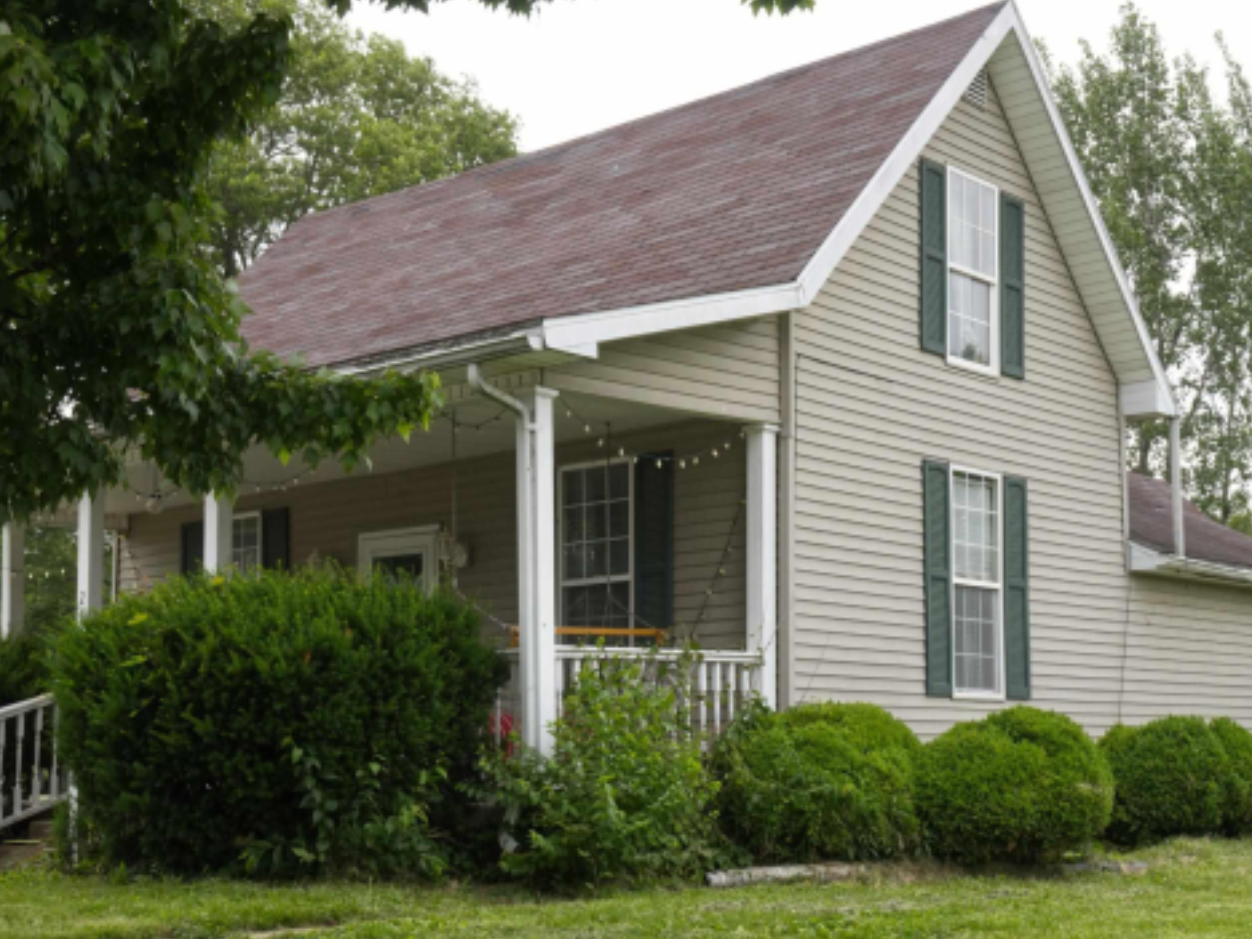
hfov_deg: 35.5
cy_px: 583
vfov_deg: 27.0
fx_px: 1953
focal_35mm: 54
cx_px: 662
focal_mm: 35
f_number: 13
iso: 100
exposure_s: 1/40
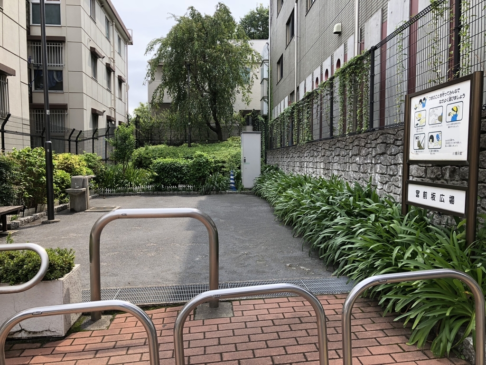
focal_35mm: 28
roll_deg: -0.3
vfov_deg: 49.7
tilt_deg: -3.4
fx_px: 393
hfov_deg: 63.4
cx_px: 243
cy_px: 182
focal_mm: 4
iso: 20
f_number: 1.8
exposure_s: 1/631
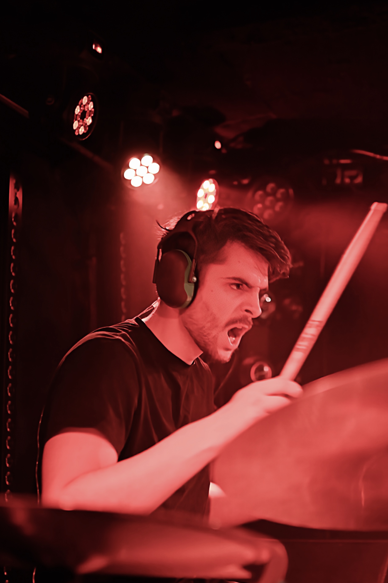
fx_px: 1004
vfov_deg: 32.2
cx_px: 271
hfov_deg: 21.8
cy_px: 369
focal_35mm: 62
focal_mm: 35
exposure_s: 1/100
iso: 640
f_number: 1.4
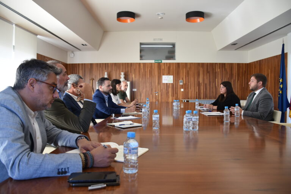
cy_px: 97
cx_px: 146
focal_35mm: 27
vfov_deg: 47.9
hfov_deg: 67.4
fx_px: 218
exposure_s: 1/60
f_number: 4
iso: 400
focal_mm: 18
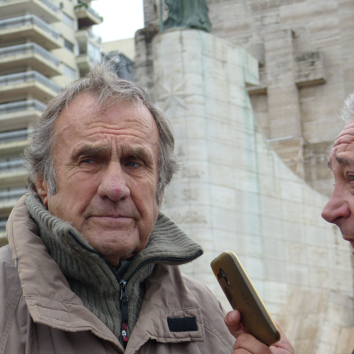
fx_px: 1215
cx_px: 122
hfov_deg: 16.5
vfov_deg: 16.6
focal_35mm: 105
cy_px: 177
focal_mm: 15
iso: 100
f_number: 2.8
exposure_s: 1/400
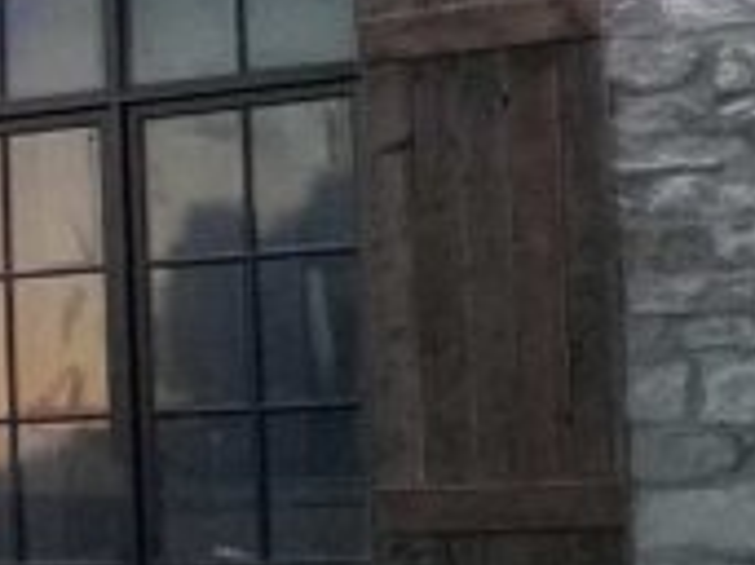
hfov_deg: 11.3
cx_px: -830
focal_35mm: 156
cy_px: 260
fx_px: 3400
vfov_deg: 9.5
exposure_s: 1/10
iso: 320
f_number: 1.7
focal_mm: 4.2
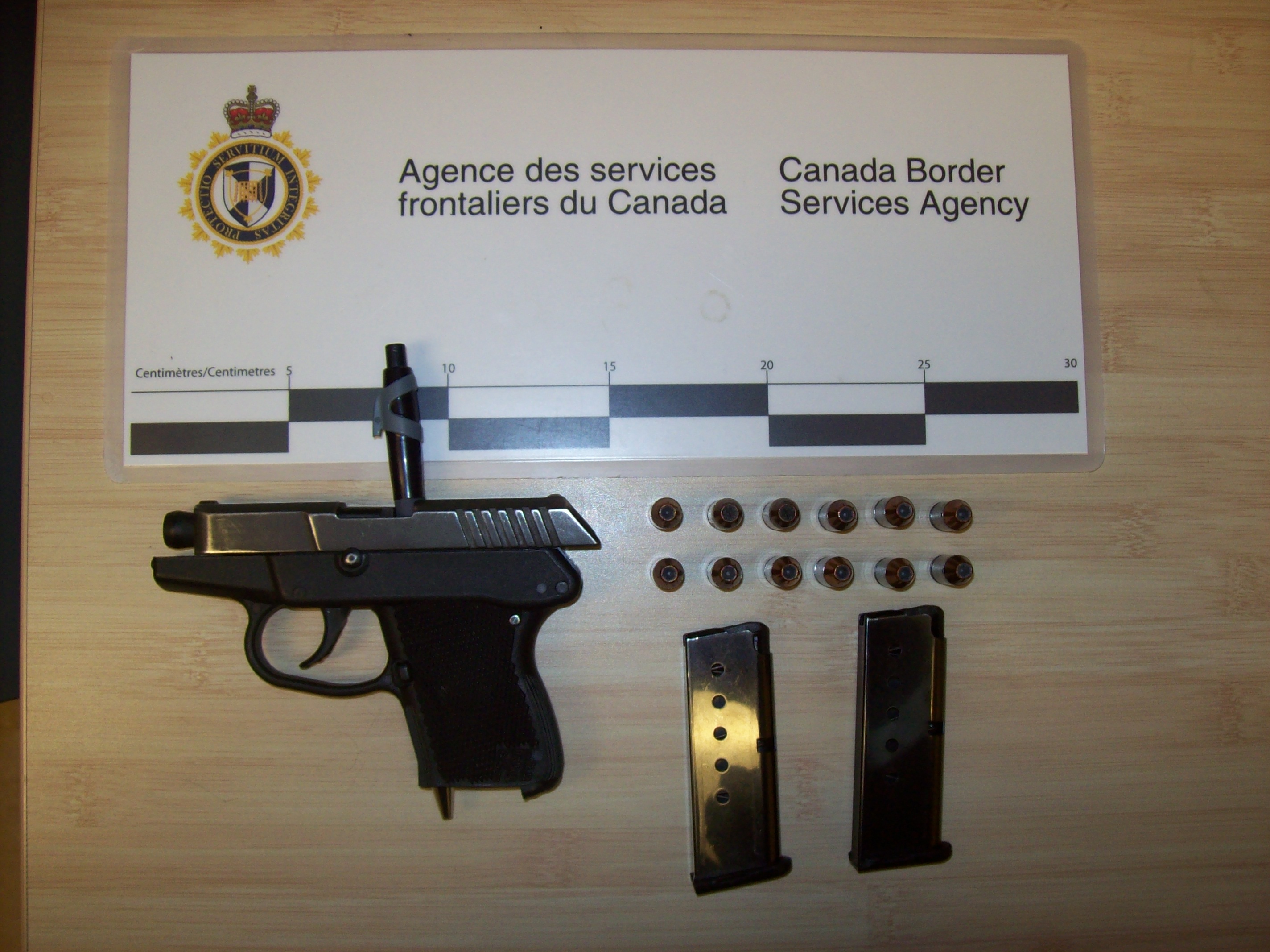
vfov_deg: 39.6
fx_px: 1320
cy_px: 476
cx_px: 635
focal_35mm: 36
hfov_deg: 51.4
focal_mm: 6
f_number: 2.7
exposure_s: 1/64
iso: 80
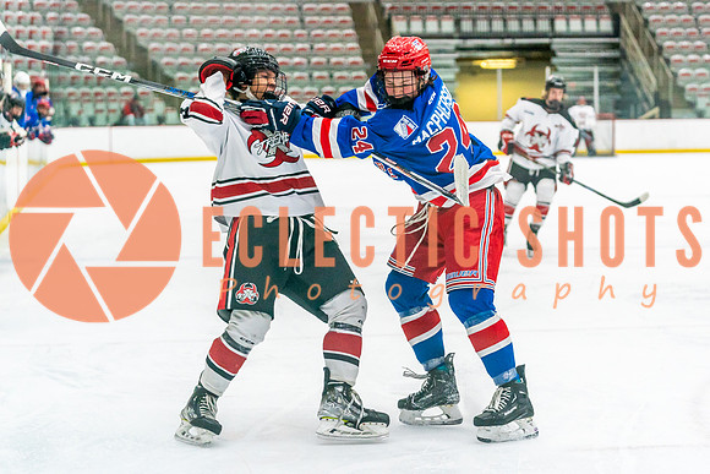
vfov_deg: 15.5
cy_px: 225
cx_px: 374
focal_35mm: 88
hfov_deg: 23.1
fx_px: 1741
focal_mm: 71
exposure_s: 1/1000
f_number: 2.8
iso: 3200
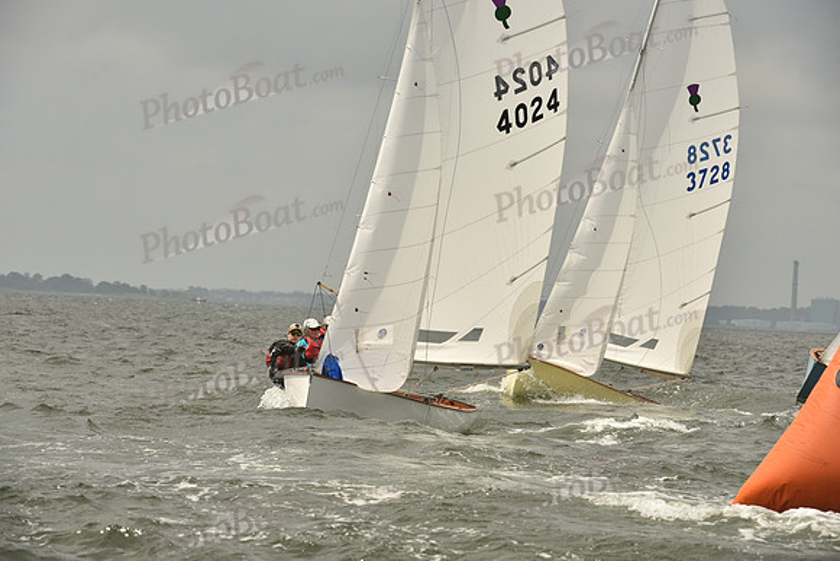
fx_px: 5134
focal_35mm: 220
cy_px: 280
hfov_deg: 9.4
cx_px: 420
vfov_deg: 6.2
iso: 320
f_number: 9
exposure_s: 1/1250
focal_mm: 220
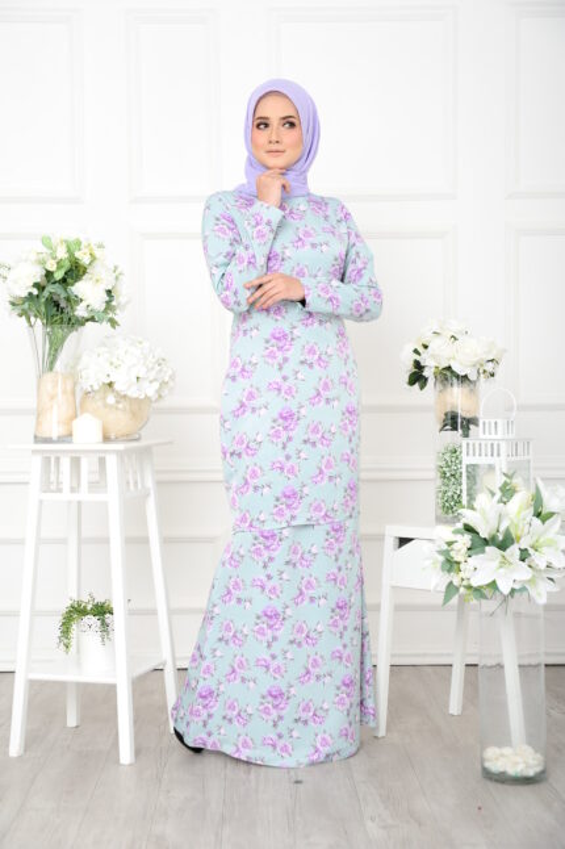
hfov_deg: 20.9
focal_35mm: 65
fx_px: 1532
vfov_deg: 31.0
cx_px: 282
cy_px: 424
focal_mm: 65
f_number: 7.1
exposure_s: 1/250
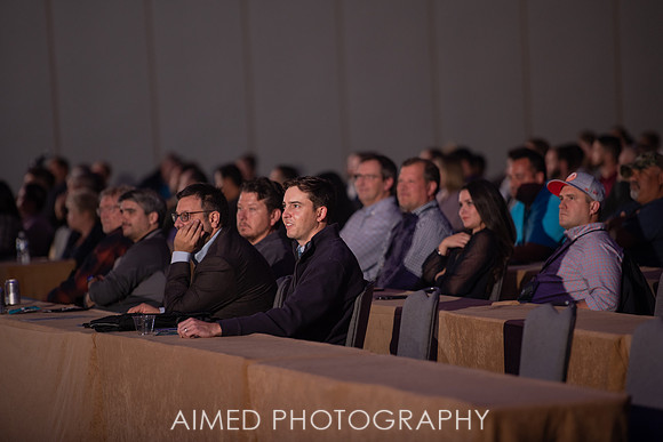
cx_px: 339
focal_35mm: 206
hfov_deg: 10.0
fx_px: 3795
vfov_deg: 6.7
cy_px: 218
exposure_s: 1/250
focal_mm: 200
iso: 500
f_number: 3.2
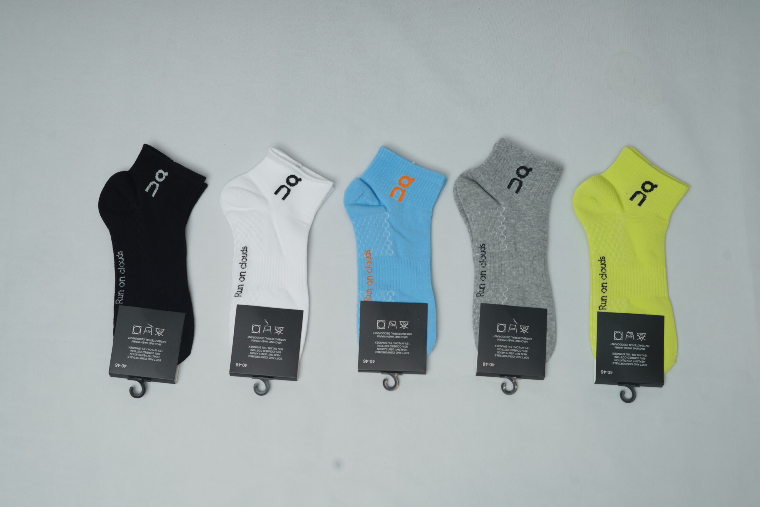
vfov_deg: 27.0
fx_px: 1056
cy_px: 254
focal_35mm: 50
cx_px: 380
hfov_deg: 39.6
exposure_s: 1/200
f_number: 6.3
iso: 320
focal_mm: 50
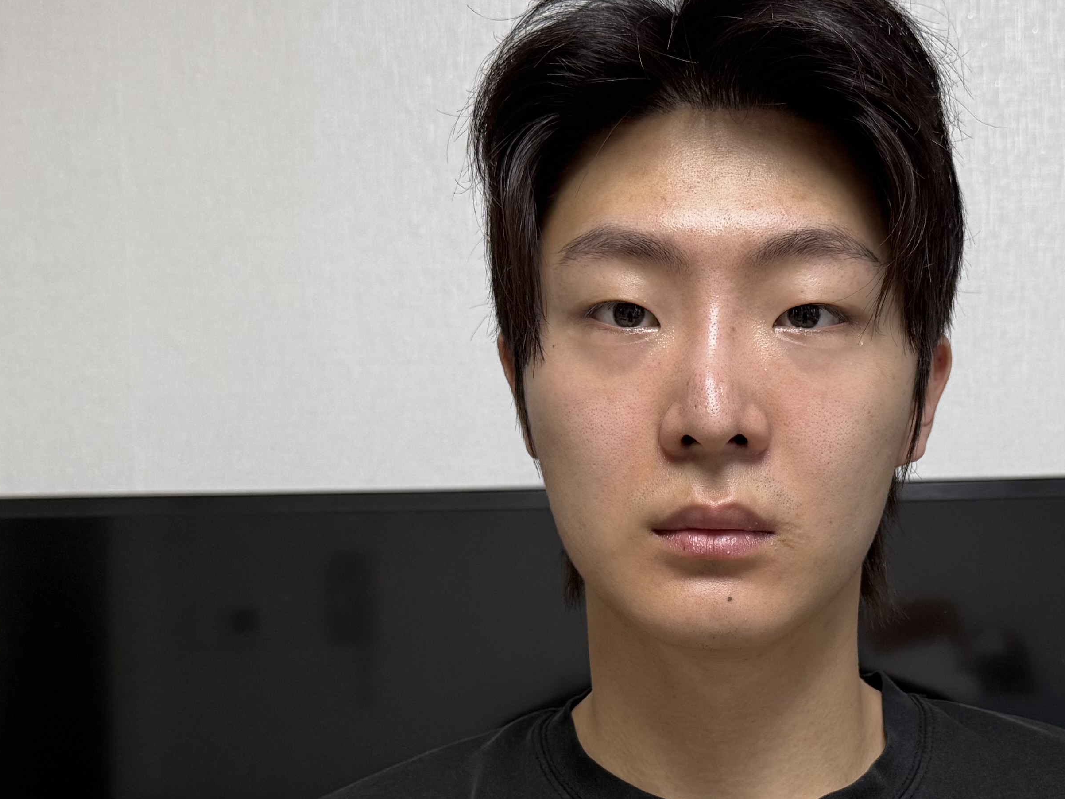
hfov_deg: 33.4
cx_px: 742
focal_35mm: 57
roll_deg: +1.0
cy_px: 660
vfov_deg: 25.1
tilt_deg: -1.4
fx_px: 1754
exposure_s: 1/120
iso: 200
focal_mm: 6.76
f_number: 1.78
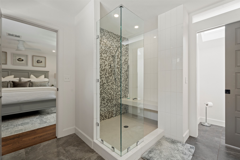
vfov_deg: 73.7
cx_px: 120
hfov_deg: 96.7
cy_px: 80
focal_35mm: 16
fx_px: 107
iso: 200
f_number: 8
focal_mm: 16
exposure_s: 1/13
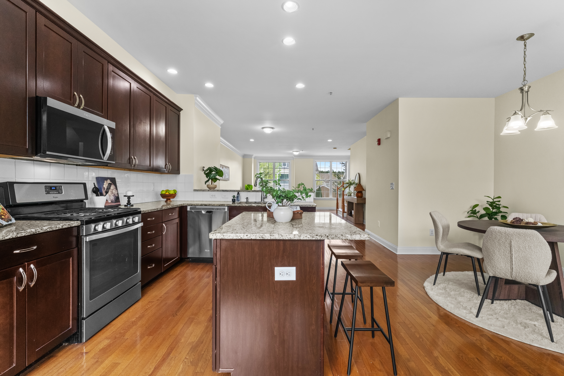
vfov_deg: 72.1
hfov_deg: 95.0
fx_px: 258
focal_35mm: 16
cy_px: 188
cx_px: 282
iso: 3200
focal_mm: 16.5
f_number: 11
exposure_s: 1/20
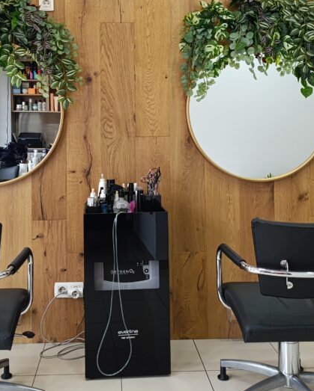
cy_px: 114
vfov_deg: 41.1
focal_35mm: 44
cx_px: 118
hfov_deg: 34.0
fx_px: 511
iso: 400
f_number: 1.6
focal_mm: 6.14
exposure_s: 1/100
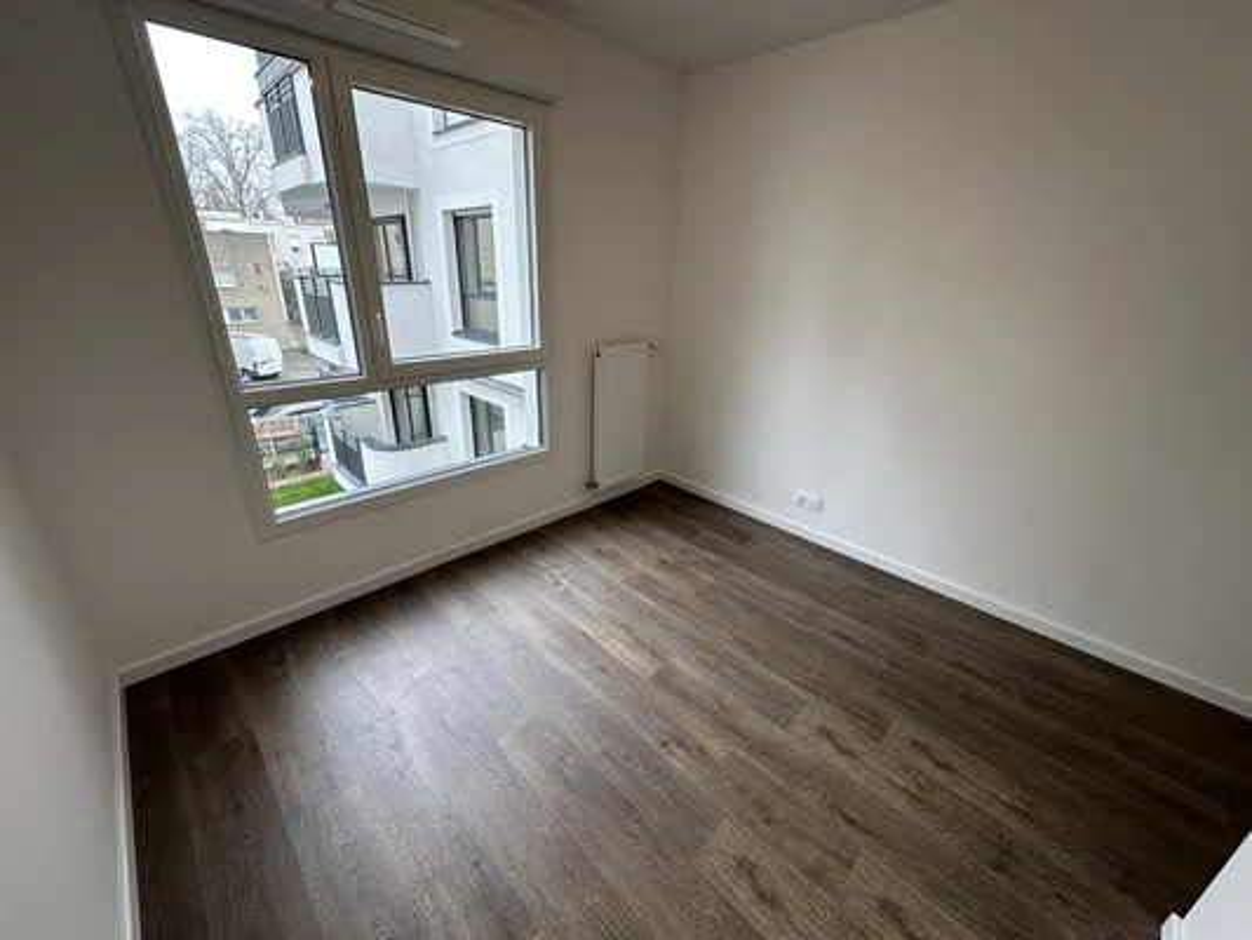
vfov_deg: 85.7
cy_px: 470
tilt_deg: -21.7
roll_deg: -1.8
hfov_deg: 102.1
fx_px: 506
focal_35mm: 14
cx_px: 626
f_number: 2.2
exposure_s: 1/100
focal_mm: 2.22
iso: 50
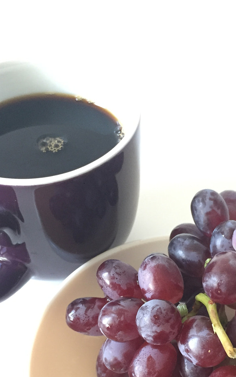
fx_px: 545
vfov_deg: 37.2
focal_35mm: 53
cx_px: 143
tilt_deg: -51.6
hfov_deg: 24.4
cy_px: 288
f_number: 2.2
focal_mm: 4.15
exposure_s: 1/33
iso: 200
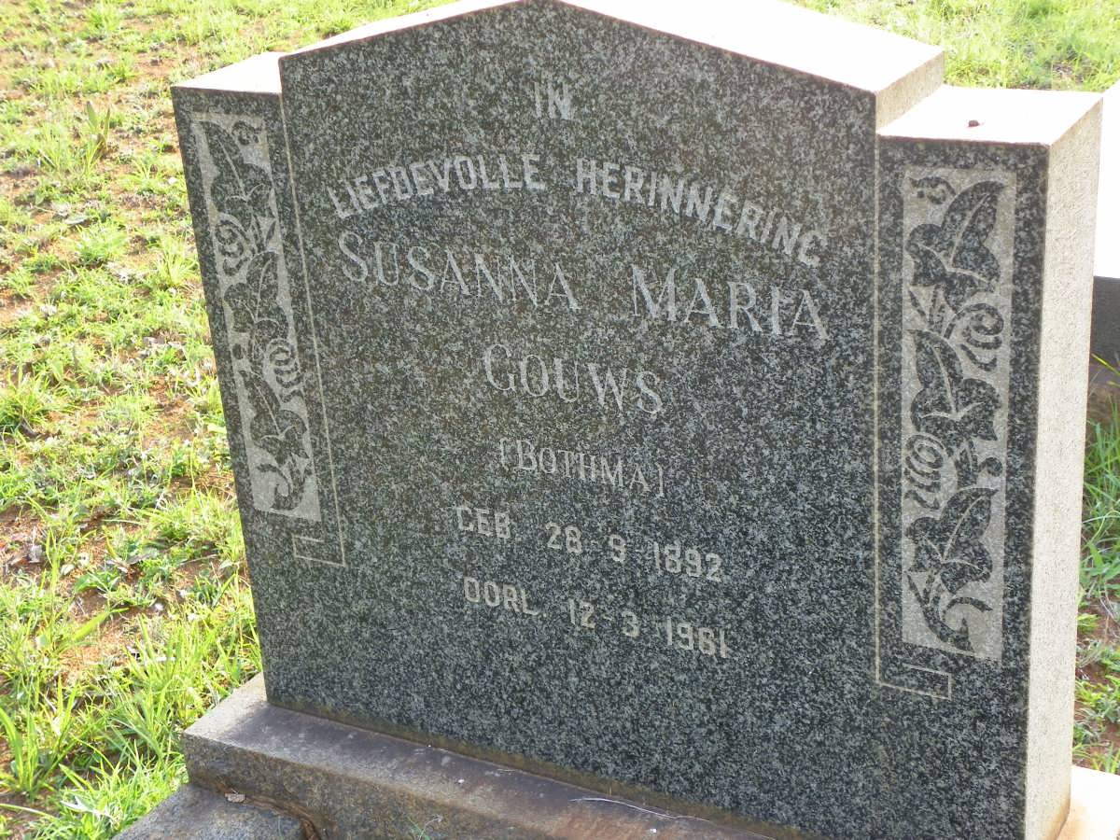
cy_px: 420
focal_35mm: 58
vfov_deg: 25.2
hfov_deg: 33.2
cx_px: 560
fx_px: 1877
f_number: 3.5
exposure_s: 1/80
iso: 64
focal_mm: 10.3
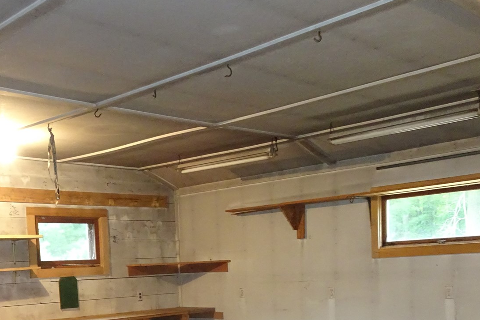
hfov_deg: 41.6
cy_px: 323
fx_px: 627
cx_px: 175
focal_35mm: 47
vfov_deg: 27.0
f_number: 3.5
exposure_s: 1/30
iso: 640
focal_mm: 4.1
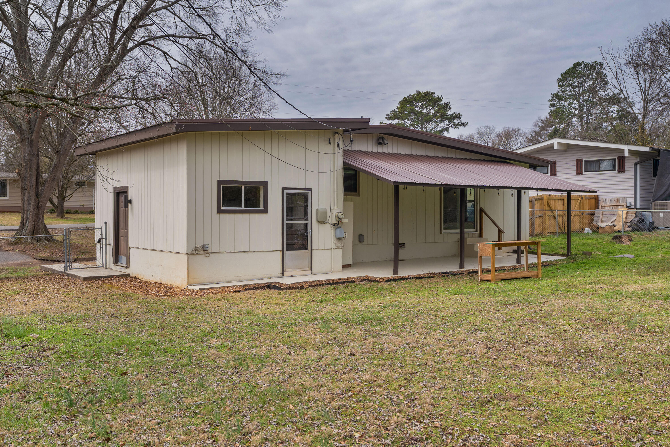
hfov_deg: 60.3
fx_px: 577
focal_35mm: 31
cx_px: 335
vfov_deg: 42.3
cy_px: 224
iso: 320
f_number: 7.1
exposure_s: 1/400
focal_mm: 31
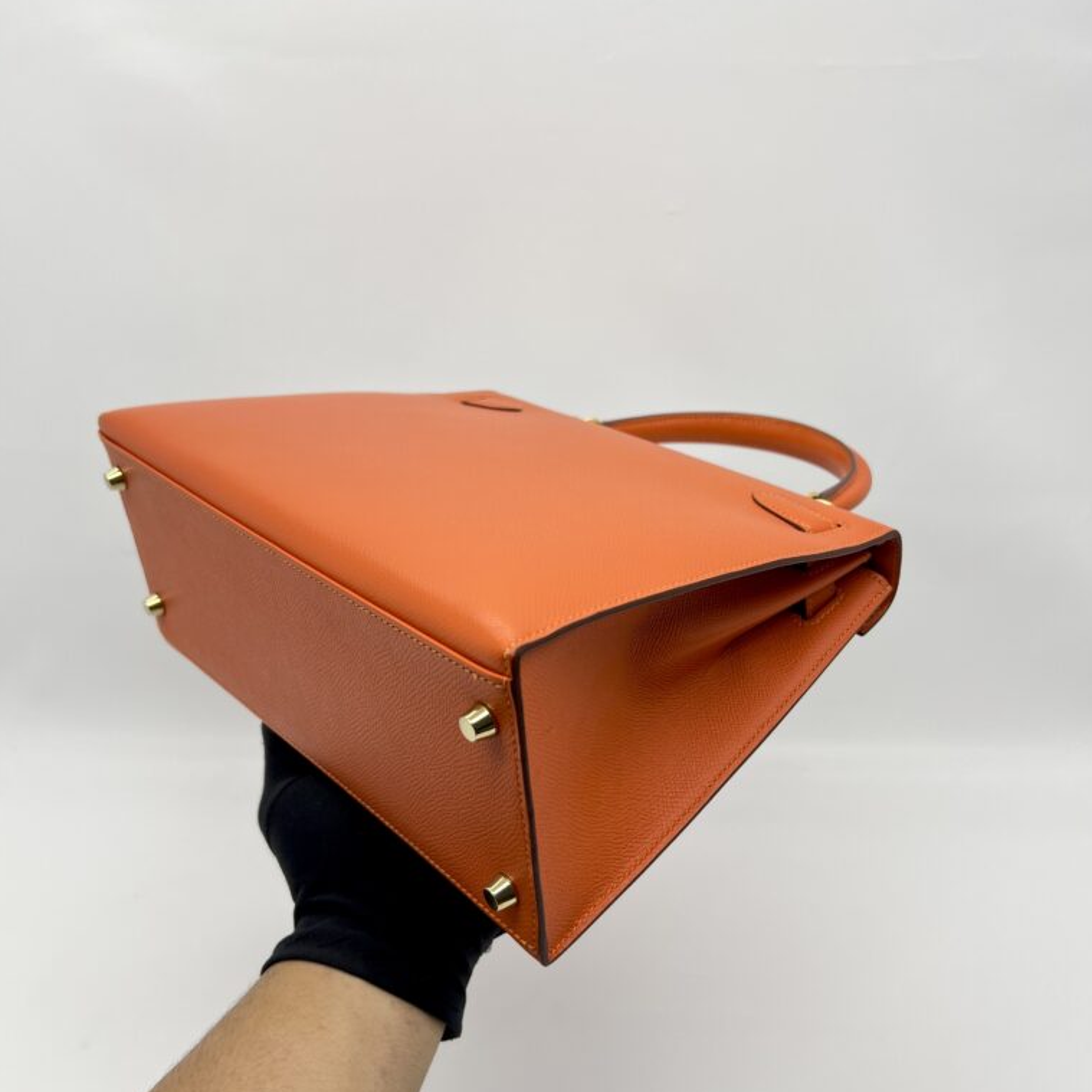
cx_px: 547
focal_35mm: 31
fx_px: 1106
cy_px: 604
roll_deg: +0.7
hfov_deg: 52.5
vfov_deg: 52.4
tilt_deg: -24.4
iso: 32
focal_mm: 5.7
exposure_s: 1/114
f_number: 1.5
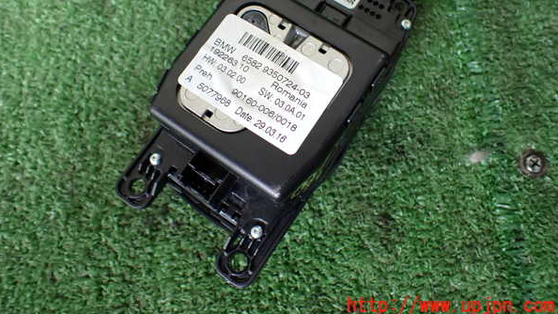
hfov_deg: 59.5
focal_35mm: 33
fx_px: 488
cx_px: 277
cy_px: 106
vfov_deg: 35.3
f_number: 2.3
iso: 320
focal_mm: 5.4
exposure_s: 1/125
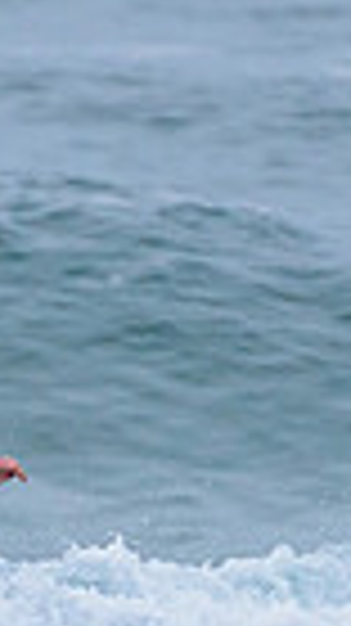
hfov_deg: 0.5
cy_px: 663
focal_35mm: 2674
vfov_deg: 0.8
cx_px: -243
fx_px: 44325
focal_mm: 500
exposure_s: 1/2000
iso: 1600
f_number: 5.6
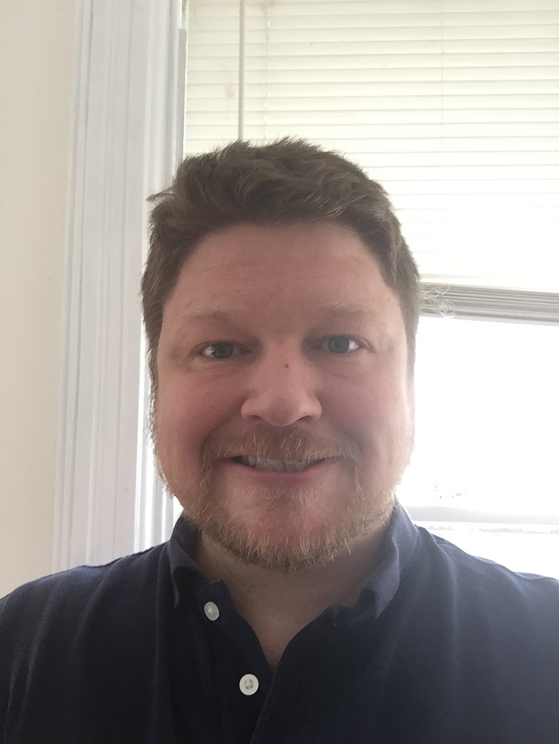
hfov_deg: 45.5
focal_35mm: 31
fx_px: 667
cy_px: 372
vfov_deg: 58.3
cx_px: 280
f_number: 2.2
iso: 50
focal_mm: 2.65
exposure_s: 1/30
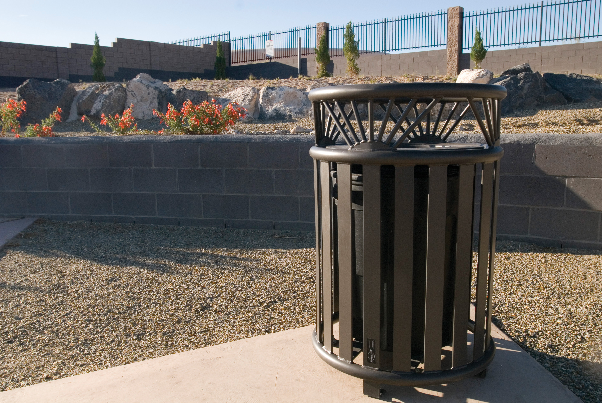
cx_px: 301
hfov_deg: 61.9
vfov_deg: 43.7
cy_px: 202
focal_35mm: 30
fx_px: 502
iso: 250
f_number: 10
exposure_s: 1/100
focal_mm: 20
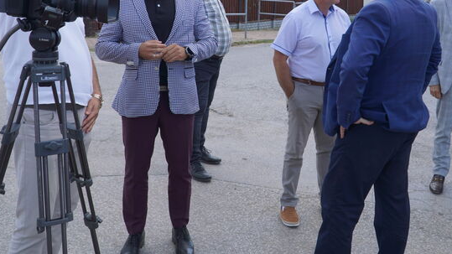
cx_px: 262
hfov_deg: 48.2
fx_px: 503
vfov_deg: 27.6
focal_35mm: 42
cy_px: 42
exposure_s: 1/400
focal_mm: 18
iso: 100
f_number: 4.5
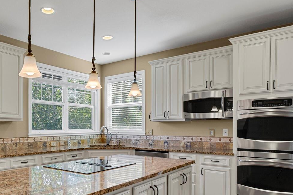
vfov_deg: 45.7
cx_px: 81
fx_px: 228
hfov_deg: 62.5
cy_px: 129
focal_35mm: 28
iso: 900
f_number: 8
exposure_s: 1/20
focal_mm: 17
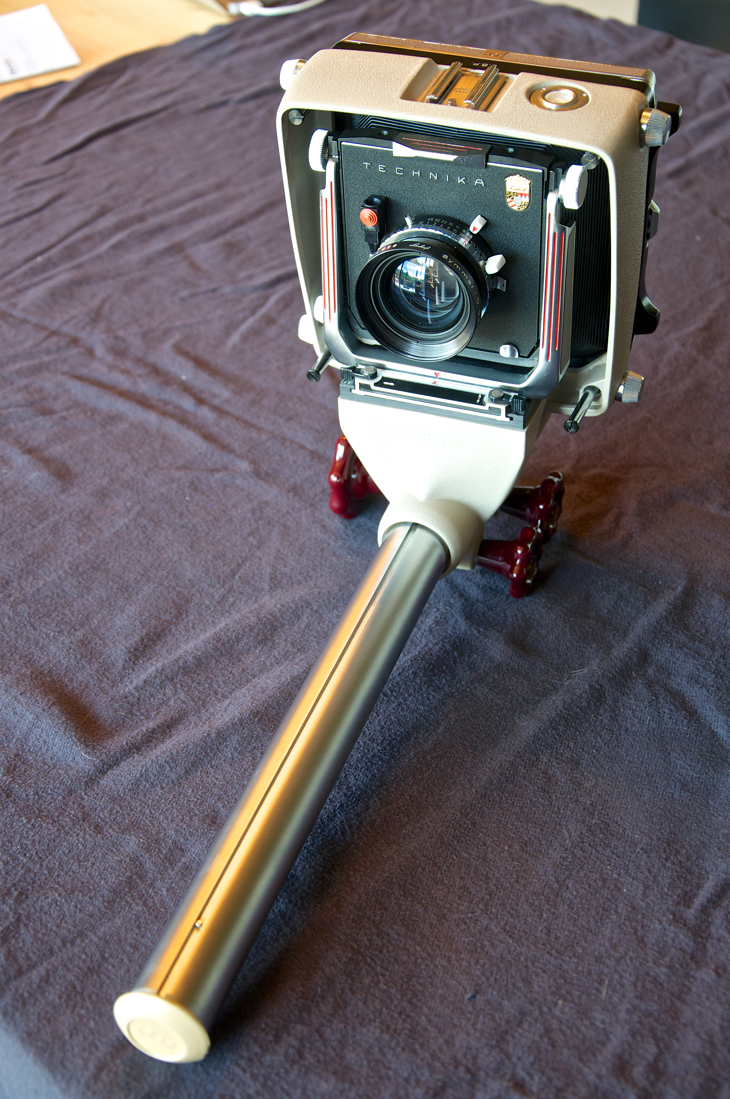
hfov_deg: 23.7
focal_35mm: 57
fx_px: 1738
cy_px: 550
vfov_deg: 35.1
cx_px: 365
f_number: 5
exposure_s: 1/25
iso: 400
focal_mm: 38
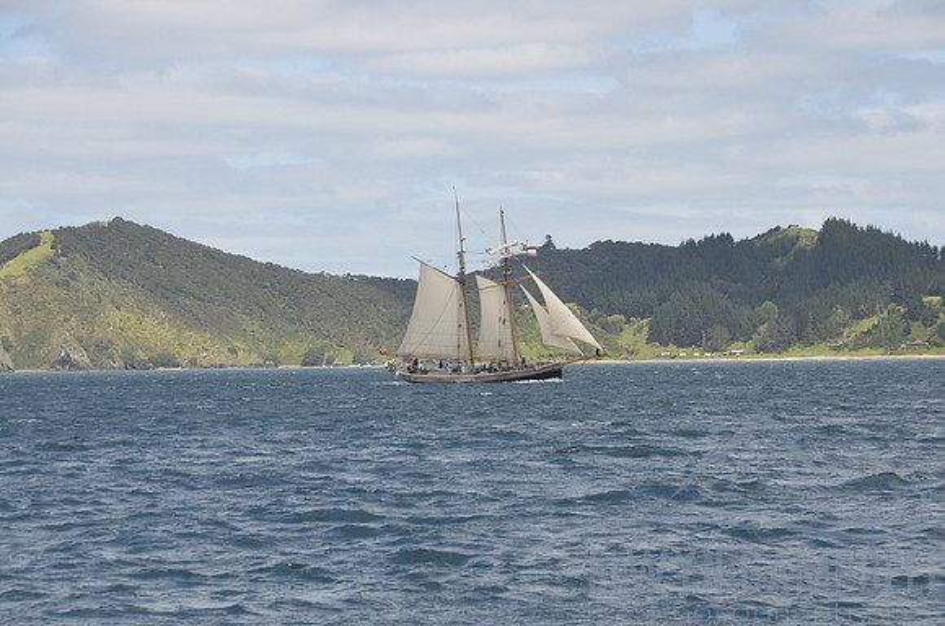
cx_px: 472
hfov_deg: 14.9
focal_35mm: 138
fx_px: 3615
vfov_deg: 9.9
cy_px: 313
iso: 640
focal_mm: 92
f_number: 9
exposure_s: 1/1250
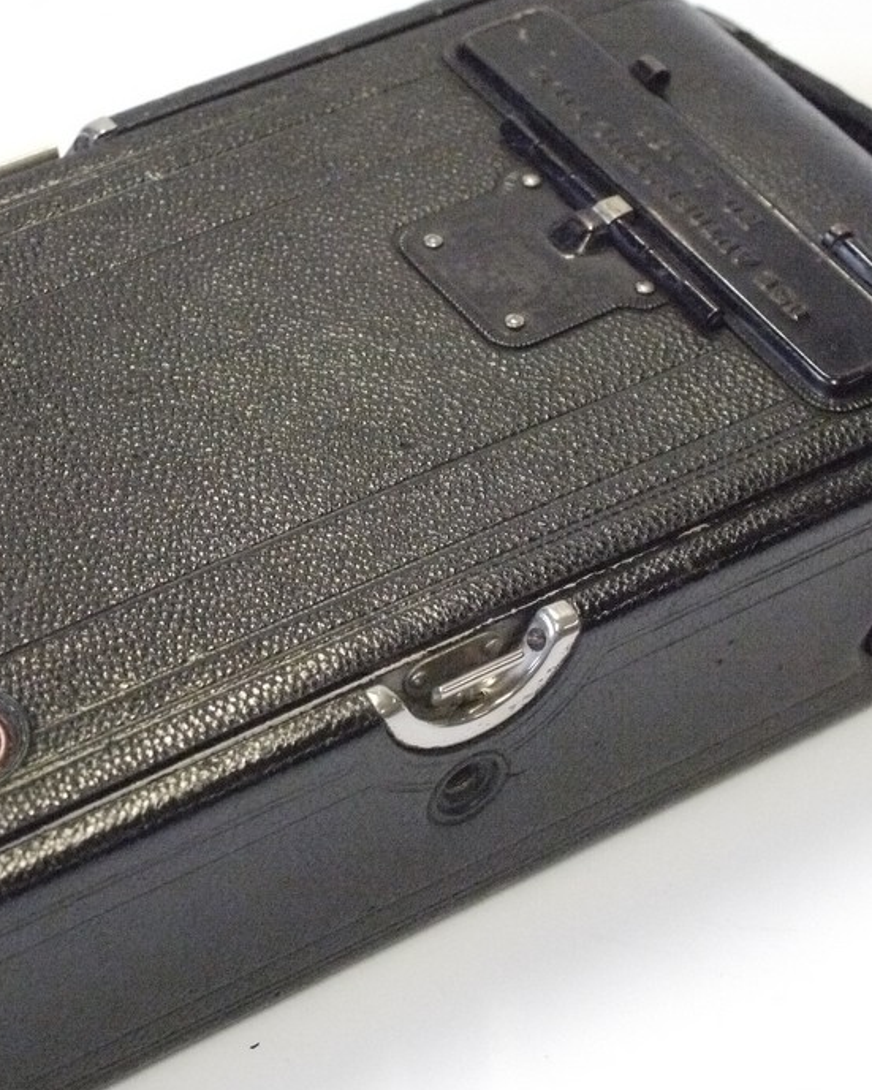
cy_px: 513
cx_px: 226
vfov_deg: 18.8
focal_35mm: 102
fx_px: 3291
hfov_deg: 15.0
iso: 3200
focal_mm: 30
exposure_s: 1/320
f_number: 5.6
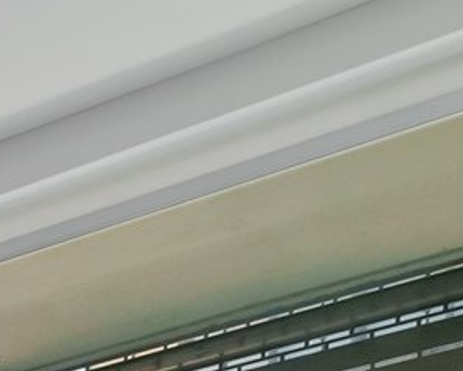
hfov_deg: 10.4
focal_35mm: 112
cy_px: 1127
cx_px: -1015
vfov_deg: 10.1
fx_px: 1535
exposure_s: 1/5
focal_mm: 16
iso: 400
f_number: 8
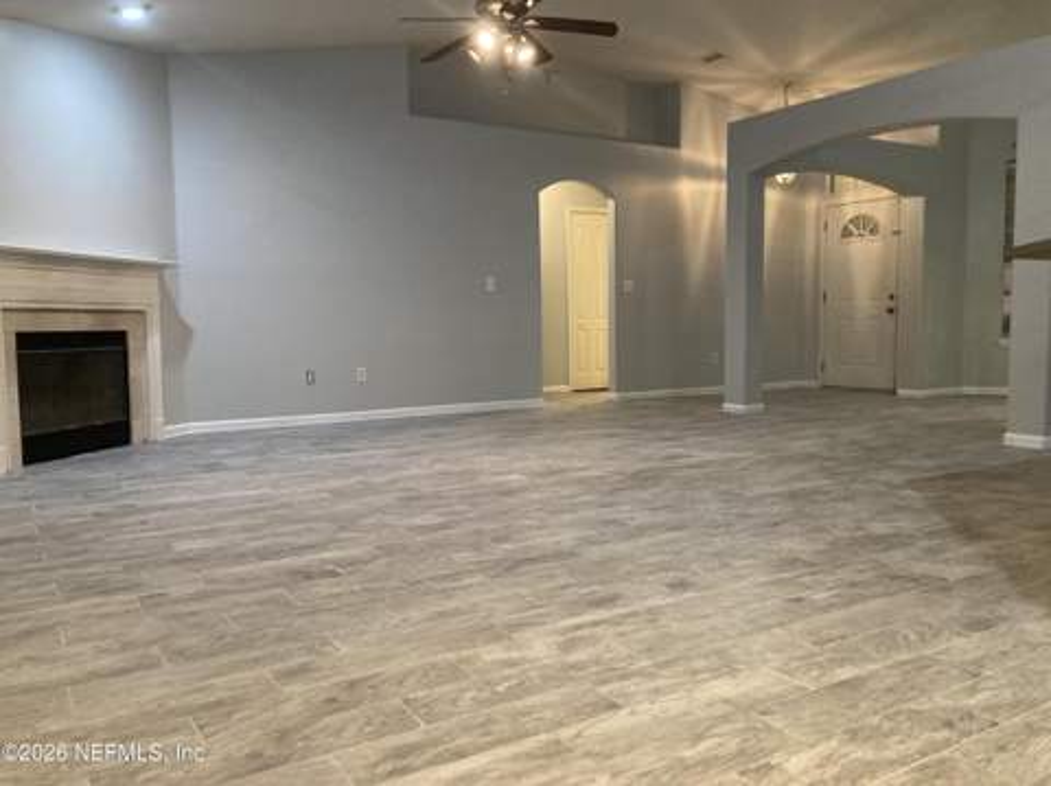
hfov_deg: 63.5
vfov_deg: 49.7
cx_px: 526
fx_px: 849
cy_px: 393
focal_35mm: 28
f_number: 1.8
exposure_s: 1/60
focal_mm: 3.99
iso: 250
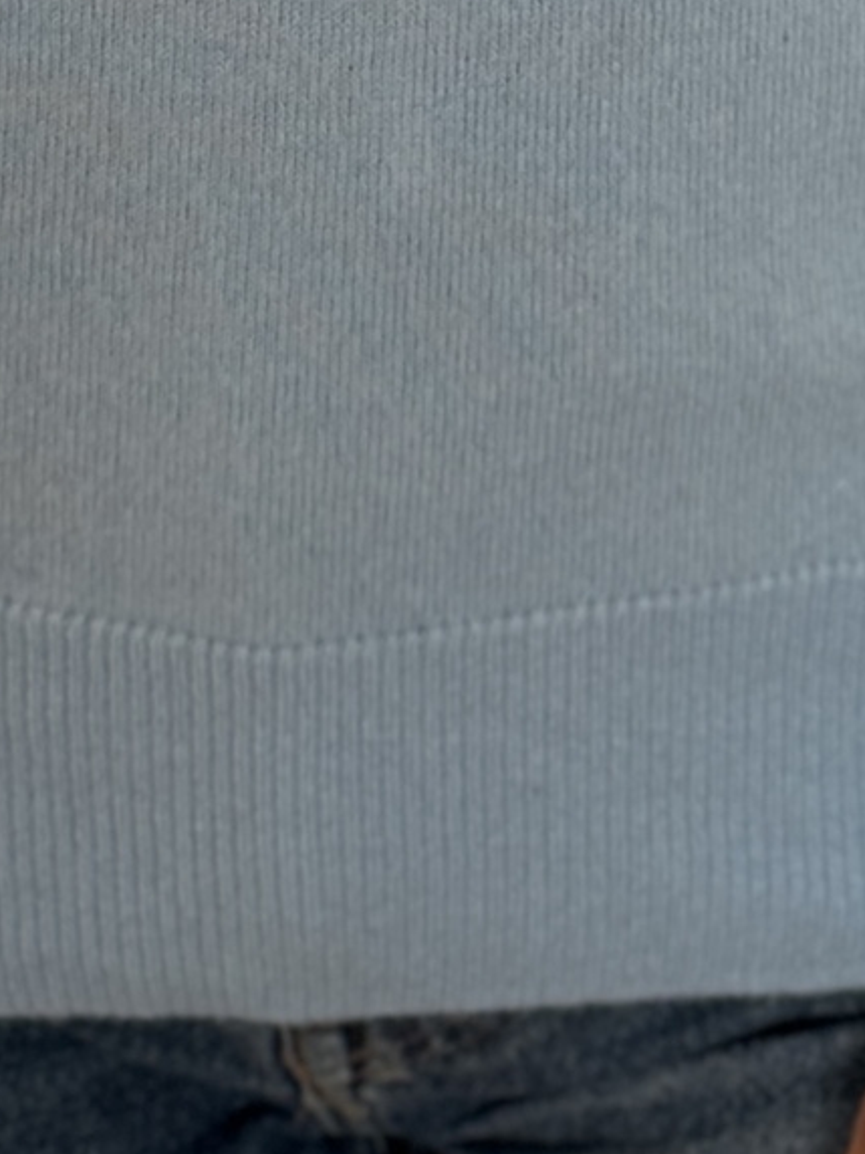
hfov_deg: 6.9
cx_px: 413
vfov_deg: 9.1
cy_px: -345
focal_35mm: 215
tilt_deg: -18.0
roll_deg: -1.2
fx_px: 7163
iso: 80
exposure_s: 1/121
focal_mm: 6.76
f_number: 1.78
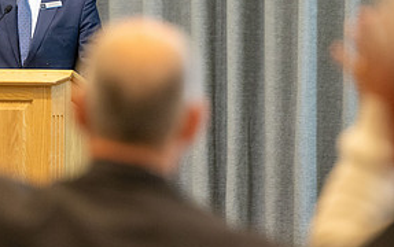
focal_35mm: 312
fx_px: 3353
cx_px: 126
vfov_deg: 4.2
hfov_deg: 6.7
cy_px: 71
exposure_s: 1/200
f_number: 2.8
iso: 2500
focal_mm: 145
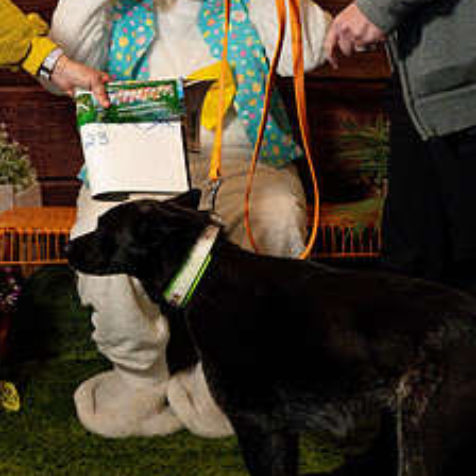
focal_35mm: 77
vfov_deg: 22.2
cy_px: 95
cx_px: 140
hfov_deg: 22.3
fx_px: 1198
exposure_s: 1/500
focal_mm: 35
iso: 8000
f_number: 4.5
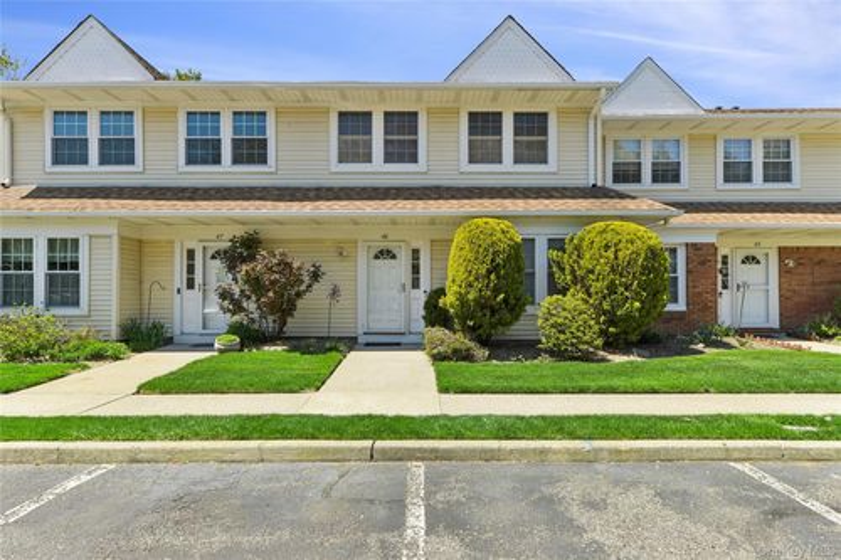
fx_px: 467
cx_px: 420
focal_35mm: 20
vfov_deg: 61.9
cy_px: 280
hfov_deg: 84.0
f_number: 9
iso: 250
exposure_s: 1/320
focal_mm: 20
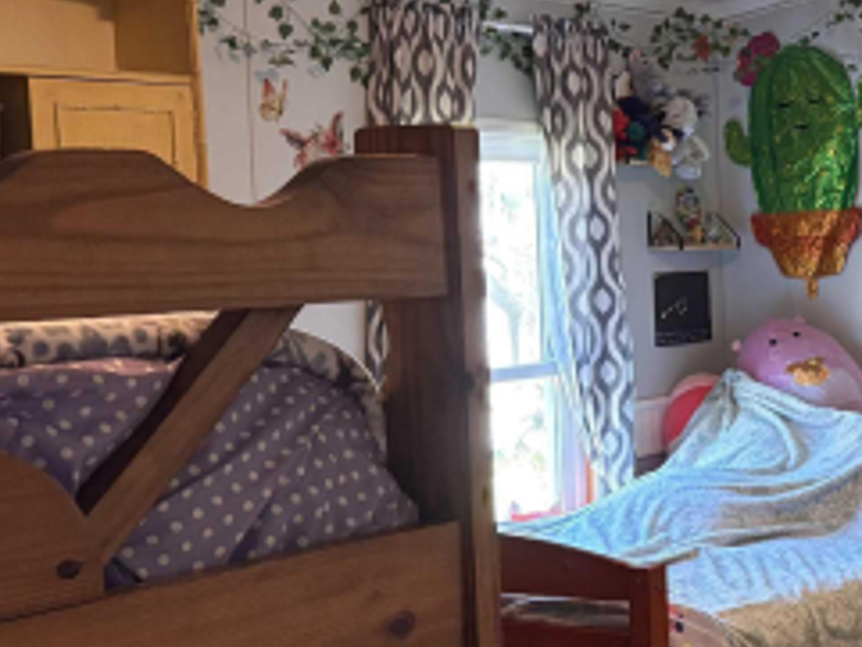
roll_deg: +1.0
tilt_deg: -3.5
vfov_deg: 20.5
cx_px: 985
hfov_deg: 24.8
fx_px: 1794
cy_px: 336
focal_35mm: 72
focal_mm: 5.96
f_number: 1.6
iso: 400
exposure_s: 1/60
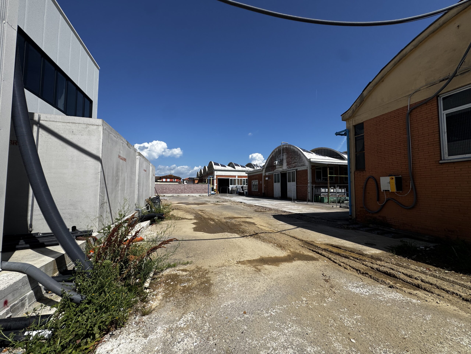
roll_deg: +2.1
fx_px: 190
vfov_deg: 85.7
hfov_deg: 102.1
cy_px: 177
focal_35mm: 14
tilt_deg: +2.9
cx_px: 236
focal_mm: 2.22
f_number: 2.2
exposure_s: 1/3390
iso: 50
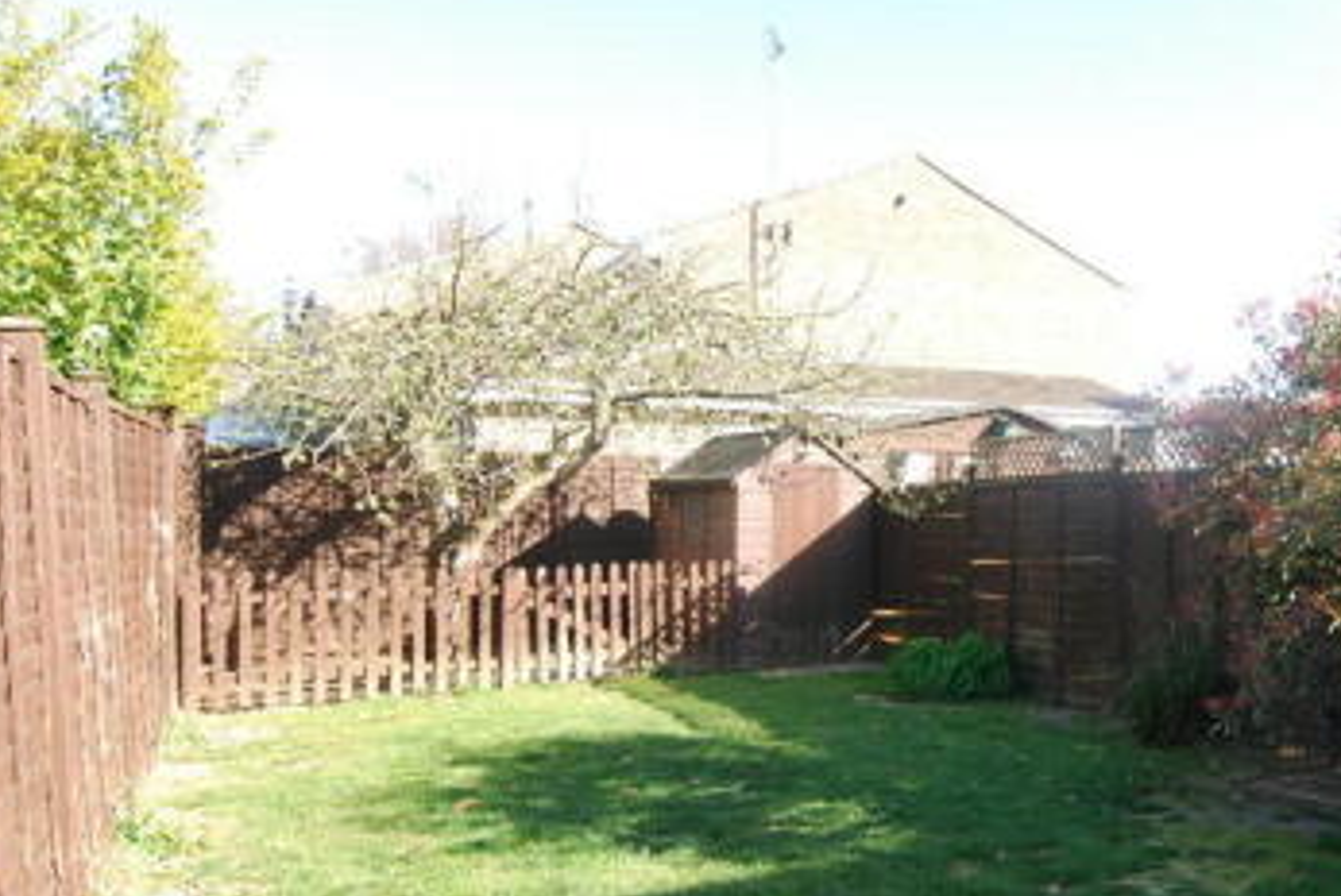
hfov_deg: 54.7
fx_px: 1211
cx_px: 1034
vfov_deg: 40.6
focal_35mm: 32
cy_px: 508
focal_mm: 11.5
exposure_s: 1/125
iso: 160
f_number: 5.6
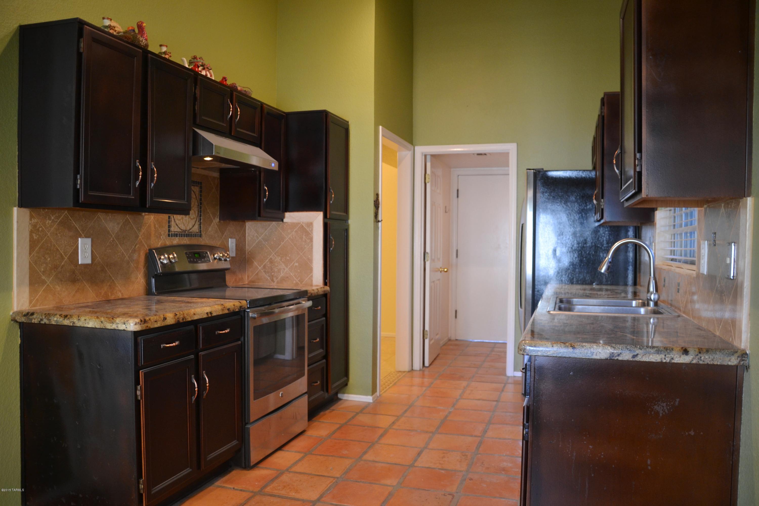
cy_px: 253
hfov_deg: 61.9
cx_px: 380
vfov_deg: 43.6
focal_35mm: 30
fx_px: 632
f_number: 3.5
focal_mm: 20
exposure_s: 1/15
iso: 400
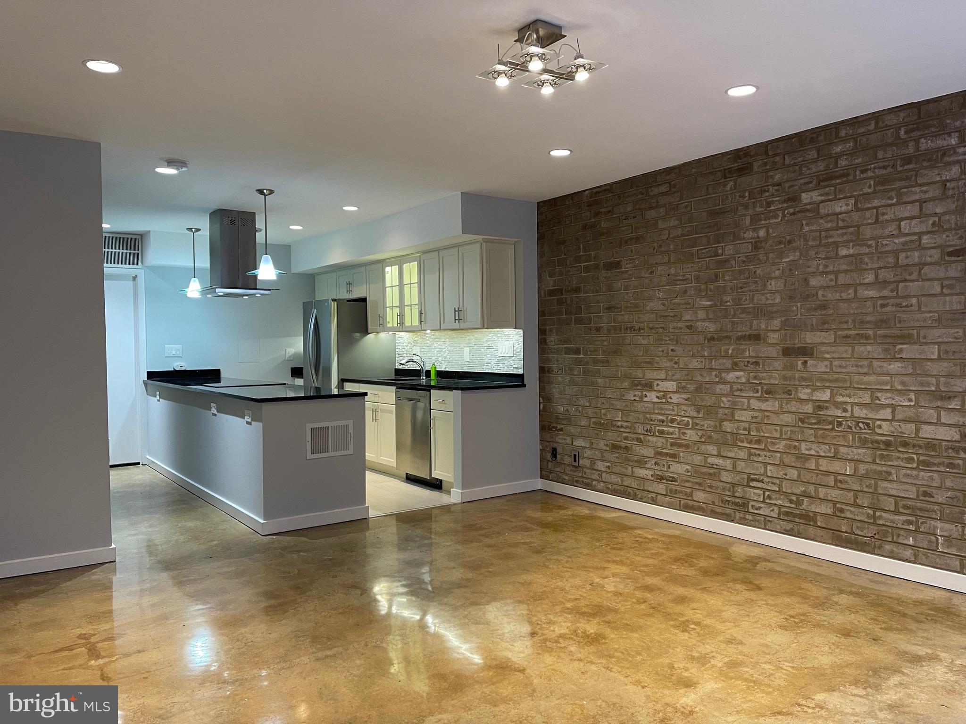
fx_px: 726
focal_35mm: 26
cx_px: 483
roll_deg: +0.2
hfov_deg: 67.3
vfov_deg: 53.1
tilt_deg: -1.7
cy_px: 362
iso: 125
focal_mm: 5.1
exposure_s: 1/60
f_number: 1.6
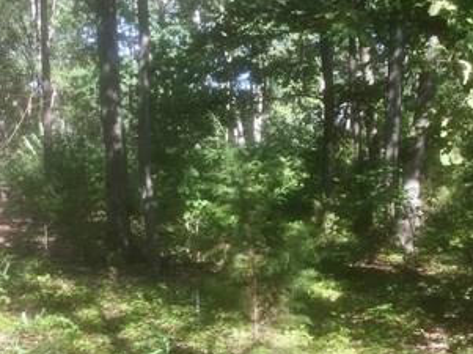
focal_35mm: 66
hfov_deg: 29.3
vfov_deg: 22.2
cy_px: 173
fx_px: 901
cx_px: 176
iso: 25
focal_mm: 3.3
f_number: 2.4
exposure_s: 1/138
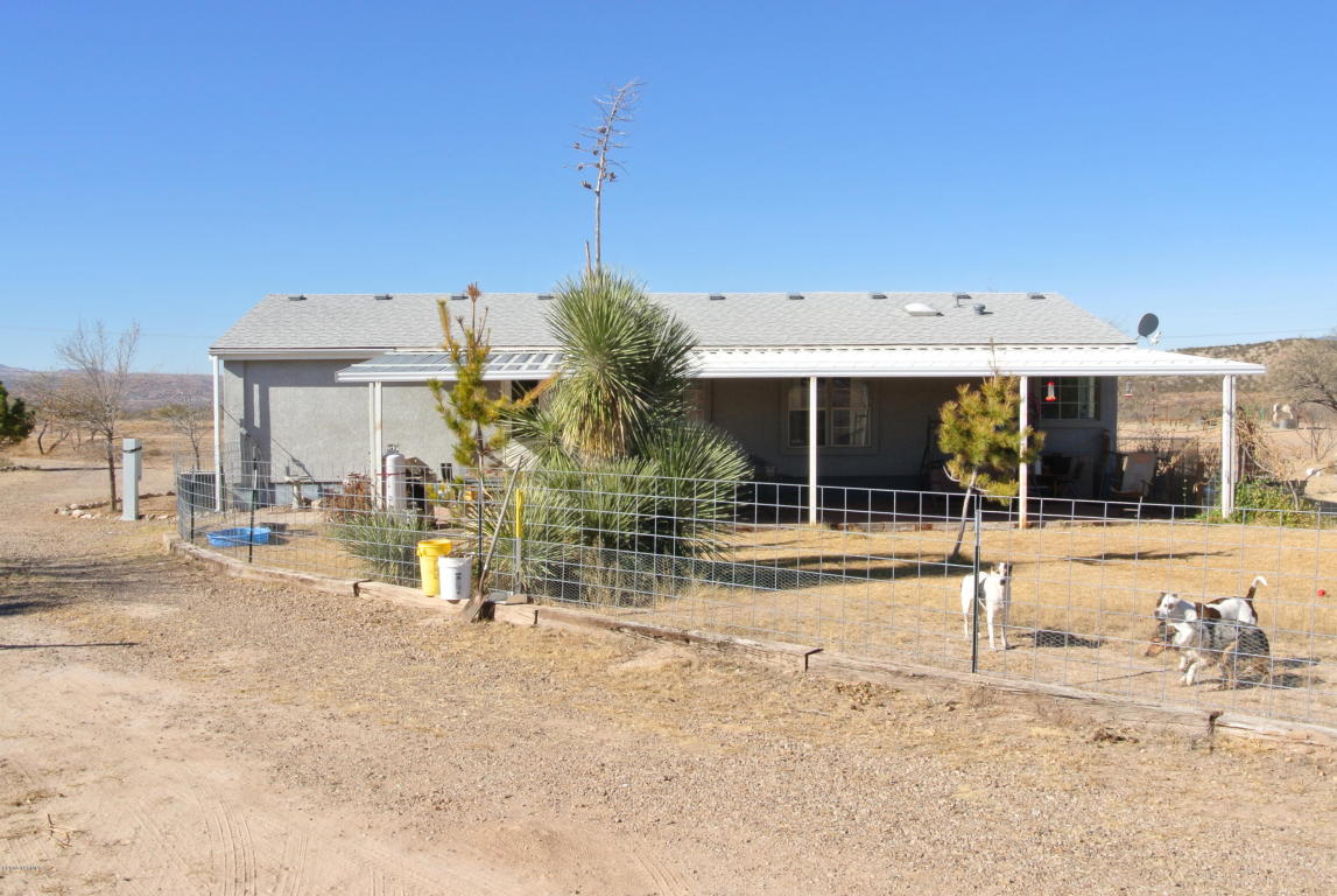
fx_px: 1302
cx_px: 668
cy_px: 448
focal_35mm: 35
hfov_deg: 54.4
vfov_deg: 38.0
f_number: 16
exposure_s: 1/60
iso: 100
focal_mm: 13.1
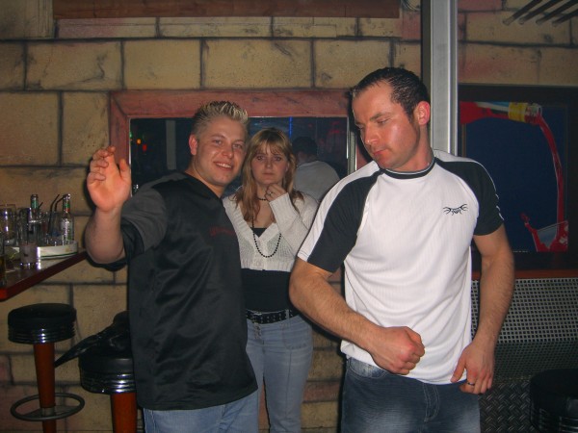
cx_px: 289
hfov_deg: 49.0
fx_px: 635
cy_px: 216
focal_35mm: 38
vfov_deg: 37.7
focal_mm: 7.9
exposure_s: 1/60
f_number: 2.8
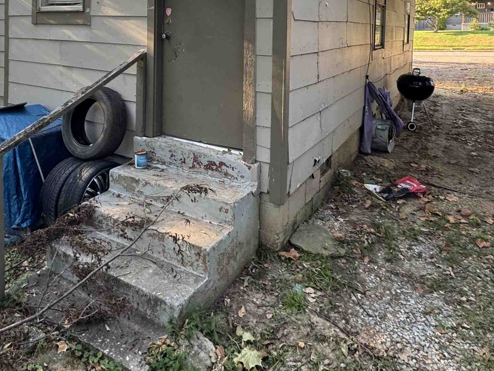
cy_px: 43
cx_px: 205
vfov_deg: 45.5
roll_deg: +1.3
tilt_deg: -0.3
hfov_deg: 63.0
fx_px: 400
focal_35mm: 28
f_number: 2.2
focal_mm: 2.22
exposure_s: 1/99
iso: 100
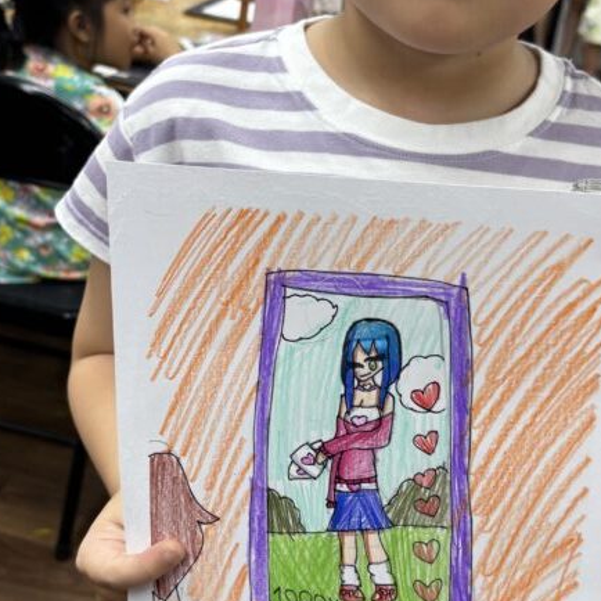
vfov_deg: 32.2
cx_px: 343
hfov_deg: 32.2
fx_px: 1041
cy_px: 303
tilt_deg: -23.0
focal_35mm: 53
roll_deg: -10.0
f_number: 1.6
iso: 50
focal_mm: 5.96
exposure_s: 1/100
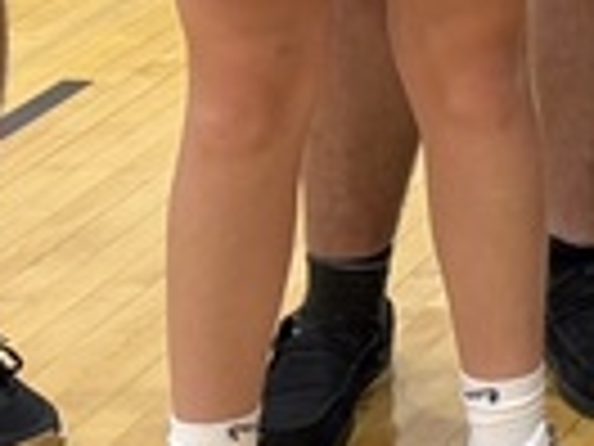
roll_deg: -0.2
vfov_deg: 7.4
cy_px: -653
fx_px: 3192
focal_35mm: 186
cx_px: 1462
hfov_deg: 9.4
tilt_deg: -6.3
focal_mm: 6.76
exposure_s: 1/120
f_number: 1.78
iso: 160
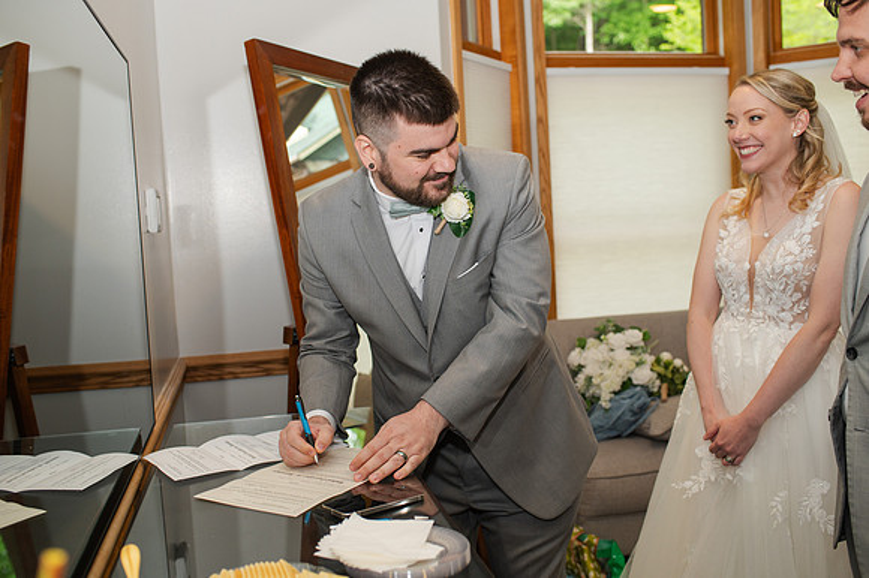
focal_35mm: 35
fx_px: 844
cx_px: 434
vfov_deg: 37.8
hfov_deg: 54.5
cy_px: 289
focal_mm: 35
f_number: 3.2
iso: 800
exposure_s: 1/160
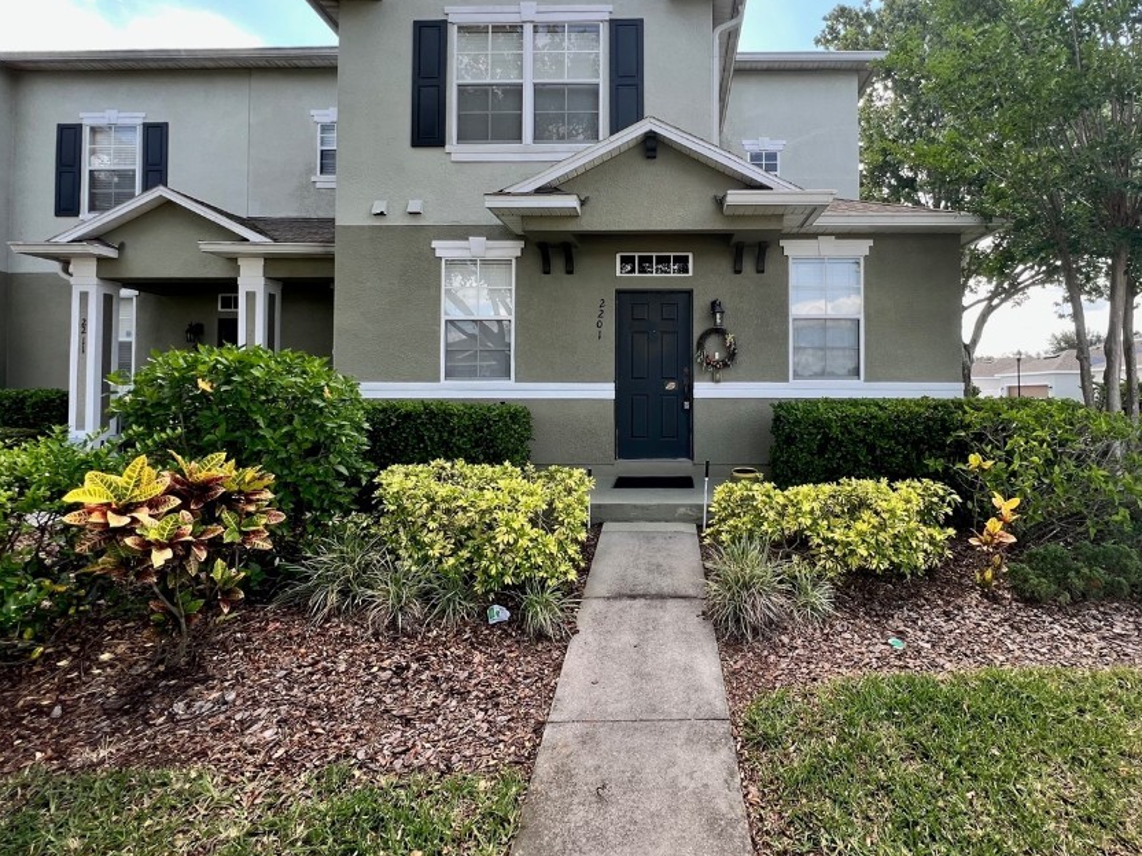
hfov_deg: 93.6
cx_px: 668
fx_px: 528
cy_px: 385
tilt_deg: +0.0
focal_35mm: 16
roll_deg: -0.6
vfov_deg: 77.9
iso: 32
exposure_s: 1/253
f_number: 1.8
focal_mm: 1.57
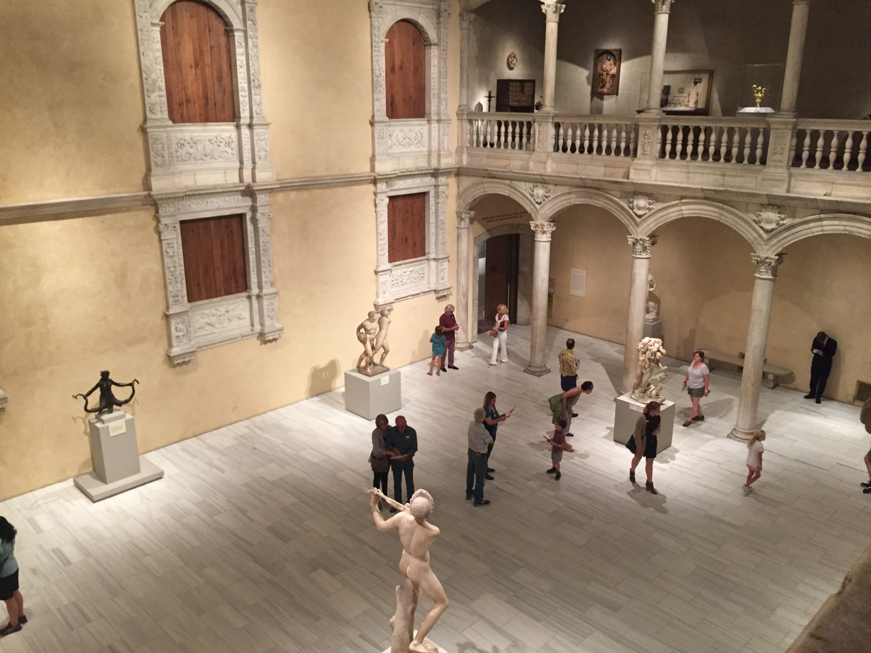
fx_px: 730
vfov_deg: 48.2
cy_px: 326
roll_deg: -0.3
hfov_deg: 61.7
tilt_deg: -16.5
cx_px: 436
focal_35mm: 29
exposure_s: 1/30
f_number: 2.2
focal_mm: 4.15
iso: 160
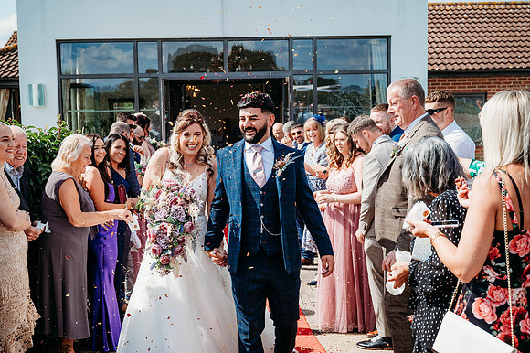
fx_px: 692
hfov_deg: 41.9
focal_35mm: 47
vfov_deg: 28.6
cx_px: 265
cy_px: 176
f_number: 5
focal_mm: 47
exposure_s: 1/800
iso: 220
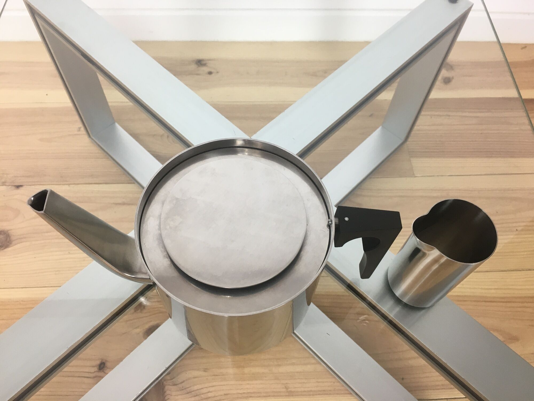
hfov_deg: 61.7
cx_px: 267
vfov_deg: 48.2
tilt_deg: -61.4
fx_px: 447
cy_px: 200
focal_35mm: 29
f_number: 2.2
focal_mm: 4.15
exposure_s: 1/33
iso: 50
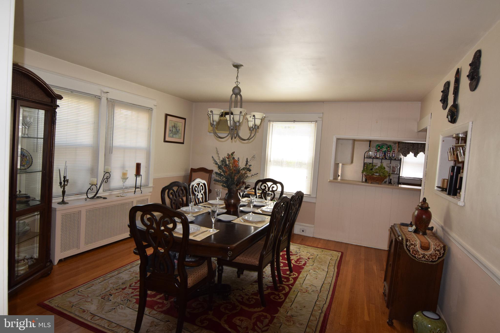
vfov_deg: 63.2
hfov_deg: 85.4
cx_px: 250
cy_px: 166
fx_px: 271
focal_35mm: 20
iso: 800
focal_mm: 13
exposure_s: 1/125
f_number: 5.6
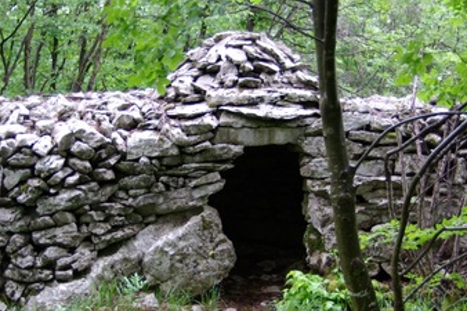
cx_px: 218
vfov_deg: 25.9
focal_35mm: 52
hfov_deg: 38.2
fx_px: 674
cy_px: 186
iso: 400
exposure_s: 1/45
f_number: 2.8
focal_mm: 26
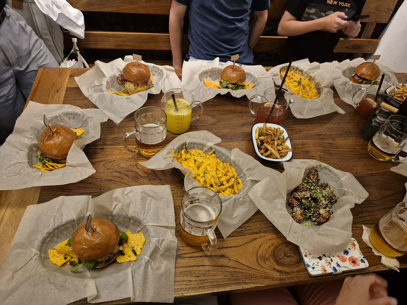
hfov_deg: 73.9
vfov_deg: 58.9
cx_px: 204
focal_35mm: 23
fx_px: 270
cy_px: 152
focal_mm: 5.4
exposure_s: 1/62
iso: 1000
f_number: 1.8
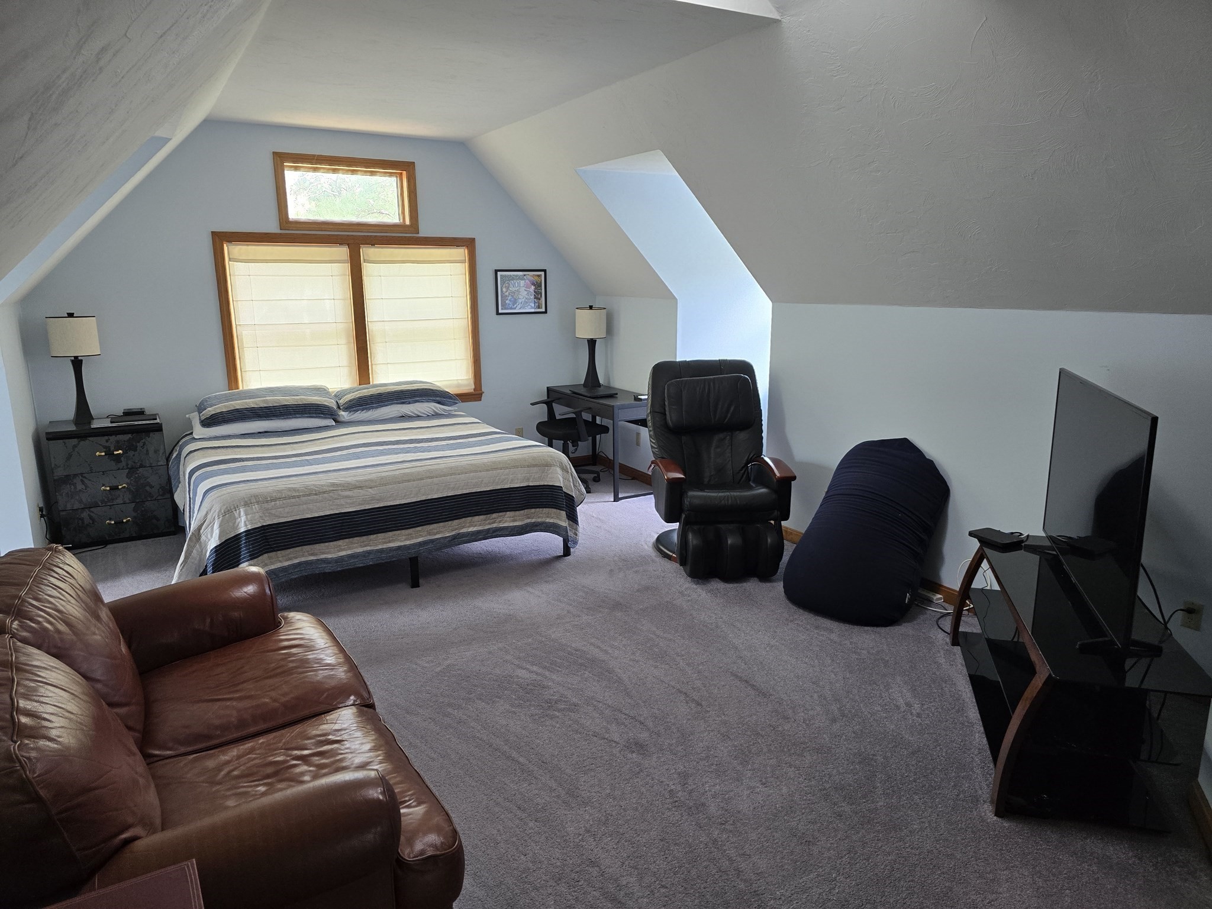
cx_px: 606
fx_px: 805
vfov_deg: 58.9
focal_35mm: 23
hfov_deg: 73.9
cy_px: 454
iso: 200
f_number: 1.7
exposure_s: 1/180
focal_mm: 6.3
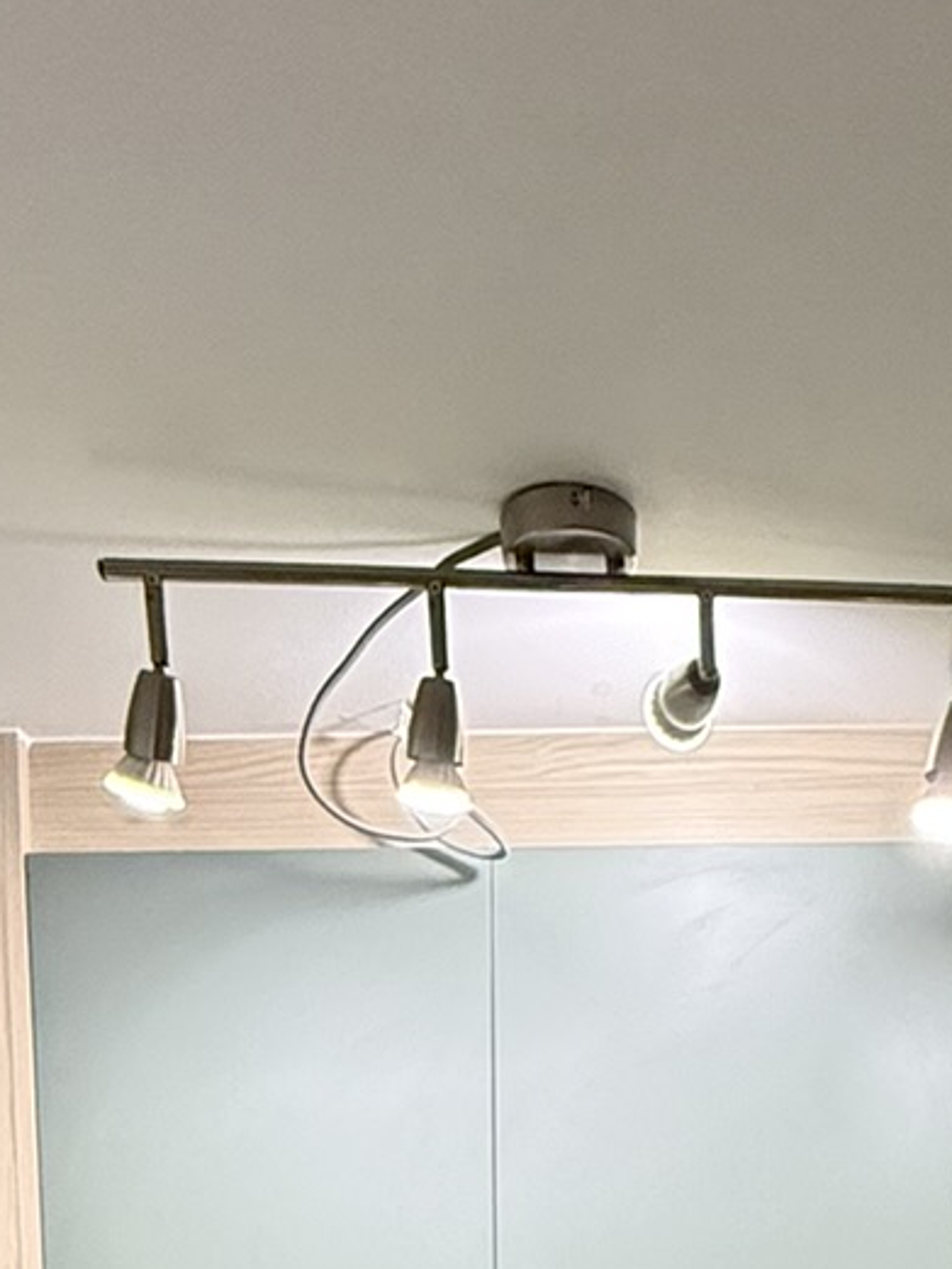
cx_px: 750
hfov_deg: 26.1
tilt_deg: -8.6
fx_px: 2016
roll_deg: -0.8
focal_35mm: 55
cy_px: 1888
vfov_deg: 26.1
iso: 500
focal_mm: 2.22
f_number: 2.2
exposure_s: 1/100
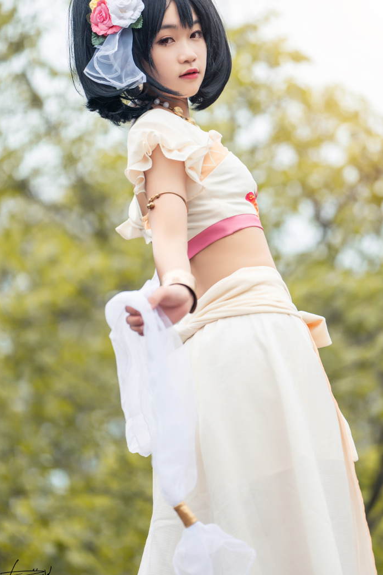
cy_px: 261
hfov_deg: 8.8
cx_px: 210
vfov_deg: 13.2
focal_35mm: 156
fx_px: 2489
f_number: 2.8
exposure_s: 1/800
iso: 100
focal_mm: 135
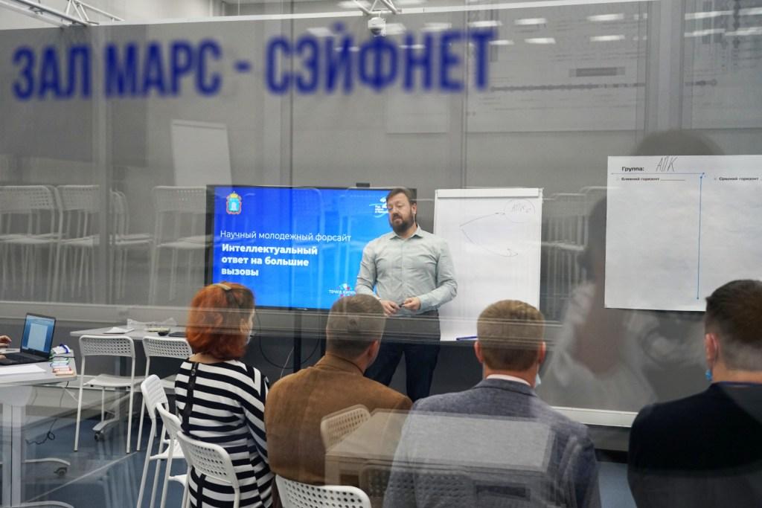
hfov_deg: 48.5
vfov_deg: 33.4
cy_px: 254
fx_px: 847
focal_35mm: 40
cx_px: 381
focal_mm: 40
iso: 1600
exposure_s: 1/200
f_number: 4
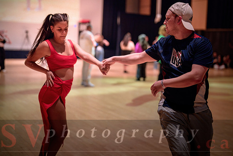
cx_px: 125
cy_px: 73
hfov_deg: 37.1
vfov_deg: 25.3
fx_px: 347
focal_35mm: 54
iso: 1600
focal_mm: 50
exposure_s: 1/320
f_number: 1.4
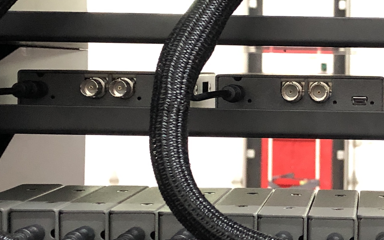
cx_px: 362
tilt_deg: -2.4
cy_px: 127
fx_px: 1015
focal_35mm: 97
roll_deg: +0.0
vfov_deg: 13.5
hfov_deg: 20.9
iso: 100
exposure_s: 1/6
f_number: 1.8
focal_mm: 3.99
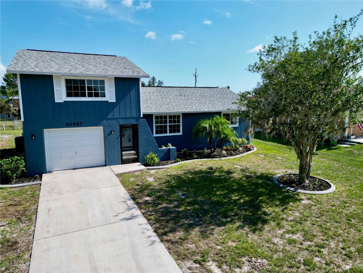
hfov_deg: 71.6
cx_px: 182
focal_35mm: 24
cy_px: 136
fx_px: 252
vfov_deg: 56.8
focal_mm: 6.72
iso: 140
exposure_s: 1/3200
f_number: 1.7
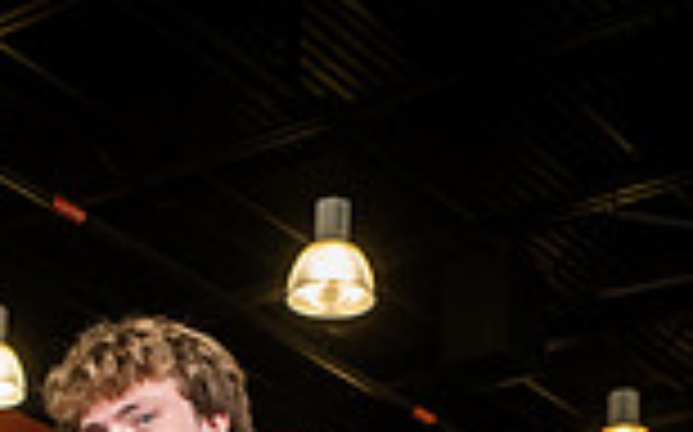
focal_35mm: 119
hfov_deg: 17.5
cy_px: 1004
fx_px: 2246
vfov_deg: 9.8
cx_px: 184
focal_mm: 40
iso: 500
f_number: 5.6
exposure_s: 1/250
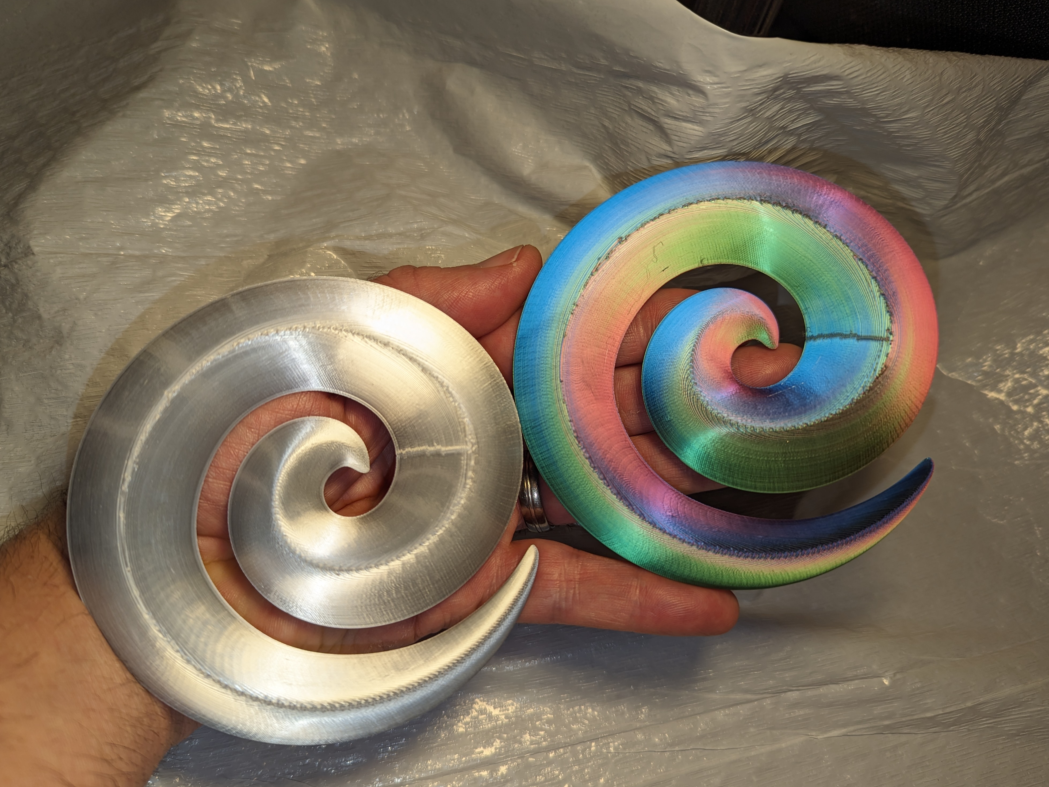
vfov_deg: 54.9
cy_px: 403
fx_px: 758
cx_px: 520
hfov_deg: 69.4
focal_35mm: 25
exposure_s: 1/280
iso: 44
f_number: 1.85
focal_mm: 6.81
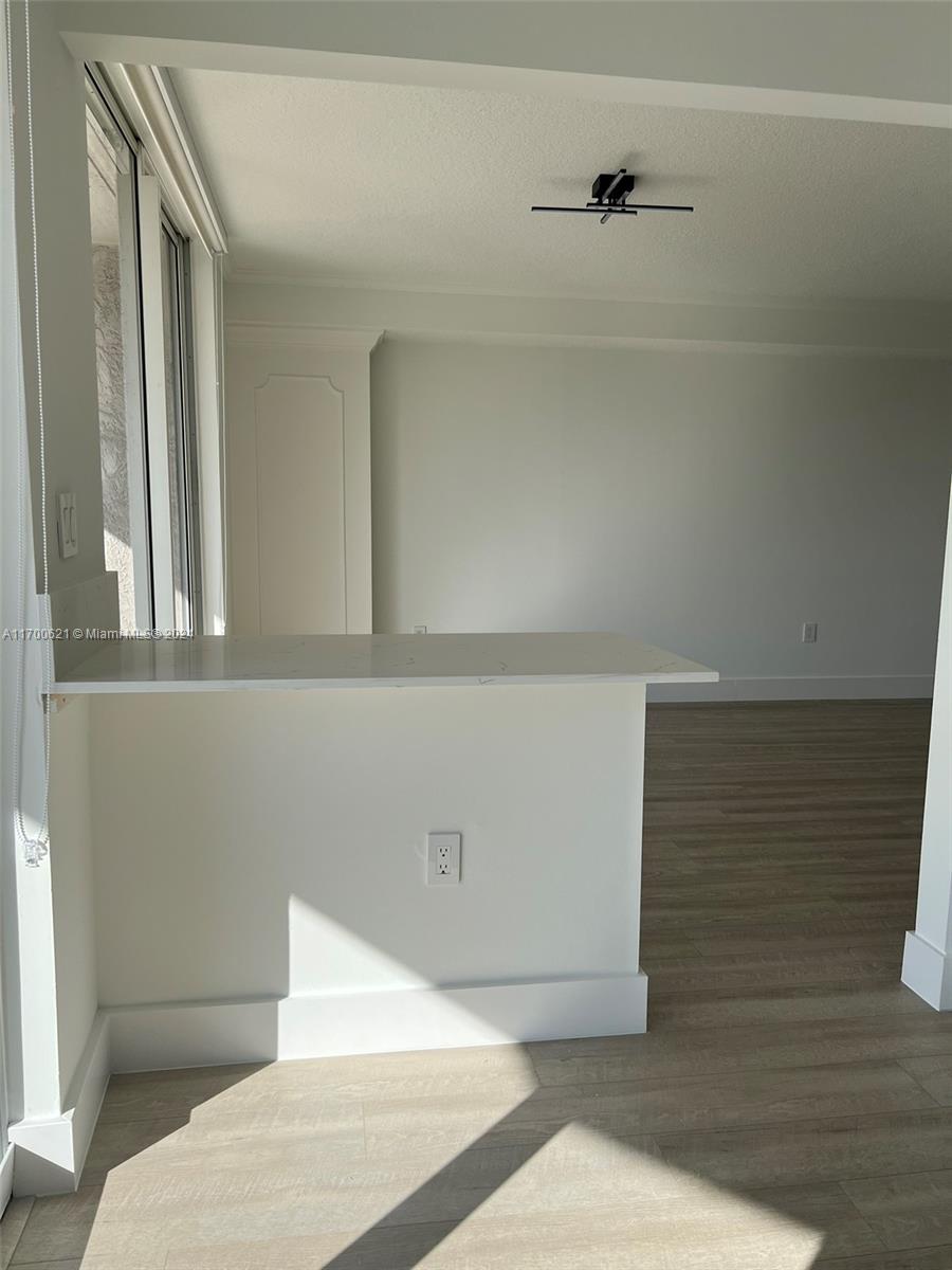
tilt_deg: -8.1
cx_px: 476
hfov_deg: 53.1
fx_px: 953
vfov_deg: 67.3
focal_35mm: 26
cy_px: 635
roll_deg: -0.4
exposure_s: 1/1058
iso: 50
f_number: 1.5
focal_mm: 5.7
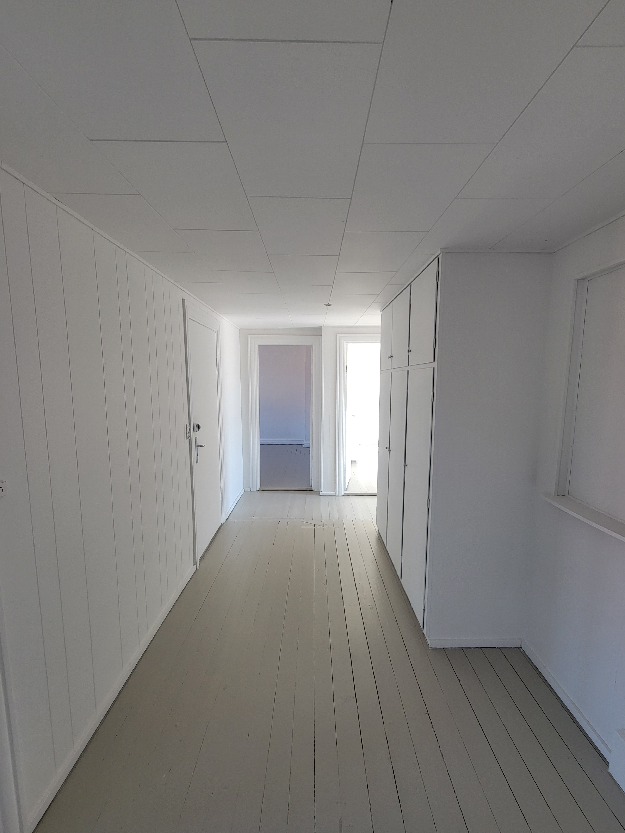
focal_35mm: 13
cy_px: 416
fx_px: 313
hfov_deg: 89.9
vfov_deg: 106.2
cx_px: 312
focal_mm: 2.2
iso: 64
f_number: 2.2
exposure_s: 1/60
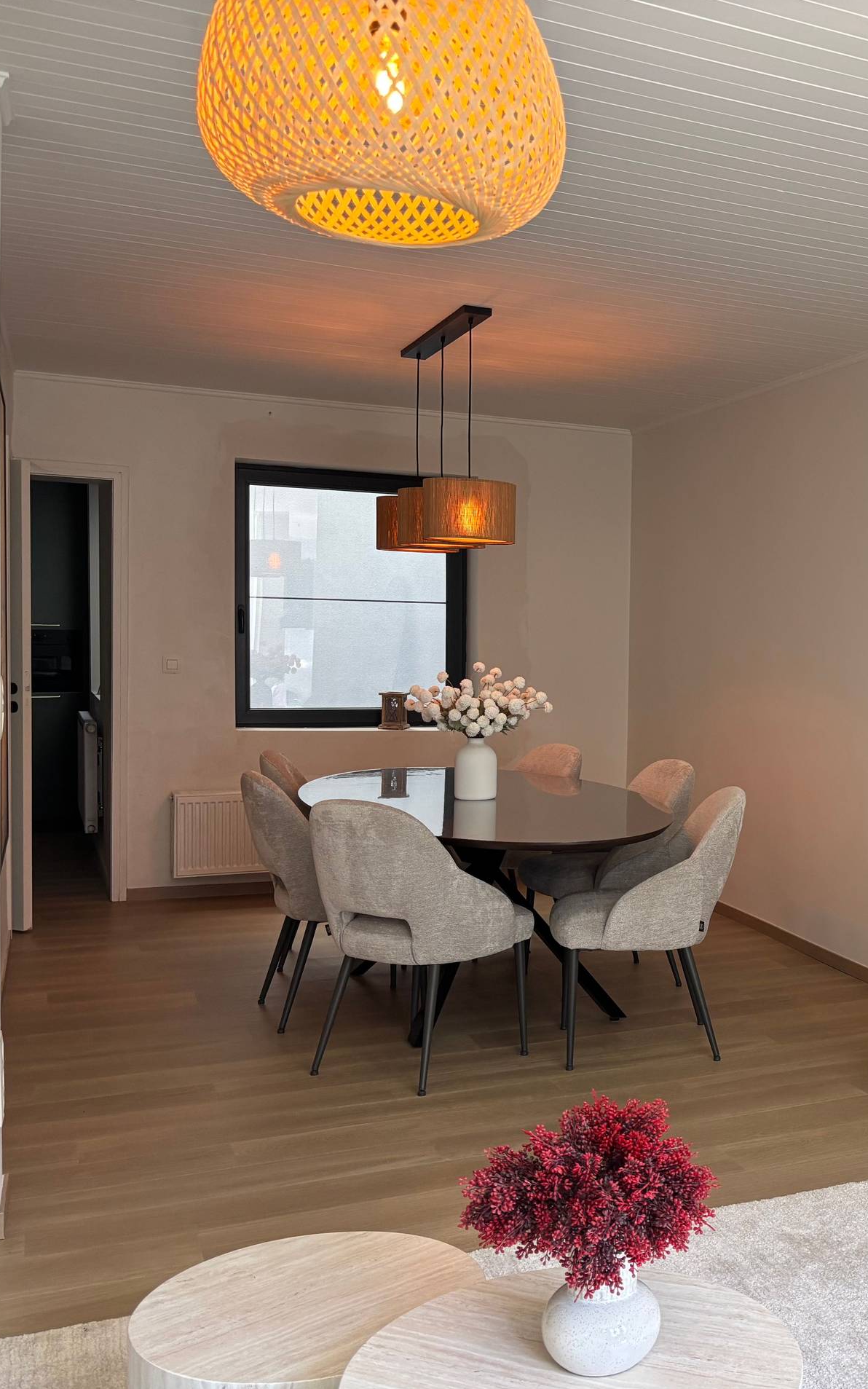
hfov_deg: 32.1
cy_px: 697
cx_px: 840
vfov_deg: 52.7
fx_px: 1400
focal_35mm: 37
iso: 125
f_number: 1.6
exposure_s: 1/70
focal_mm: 5.96
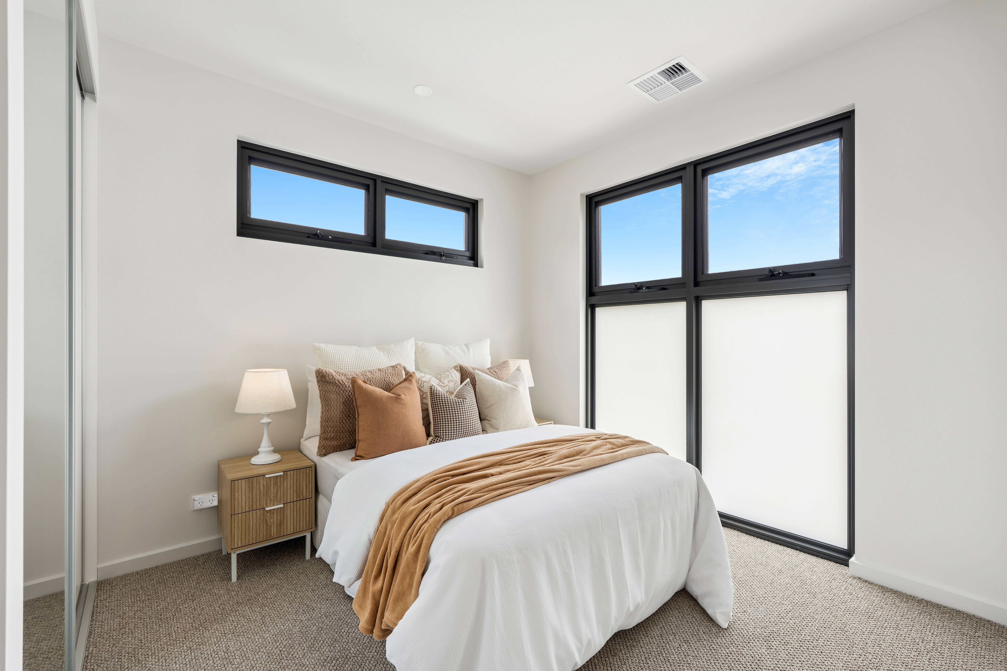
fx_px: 448
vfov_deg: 73.7
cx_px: 504
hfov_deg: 96.7
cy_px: 336
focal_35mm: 16
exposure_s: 1/40
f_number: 8
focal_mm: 16
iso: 100
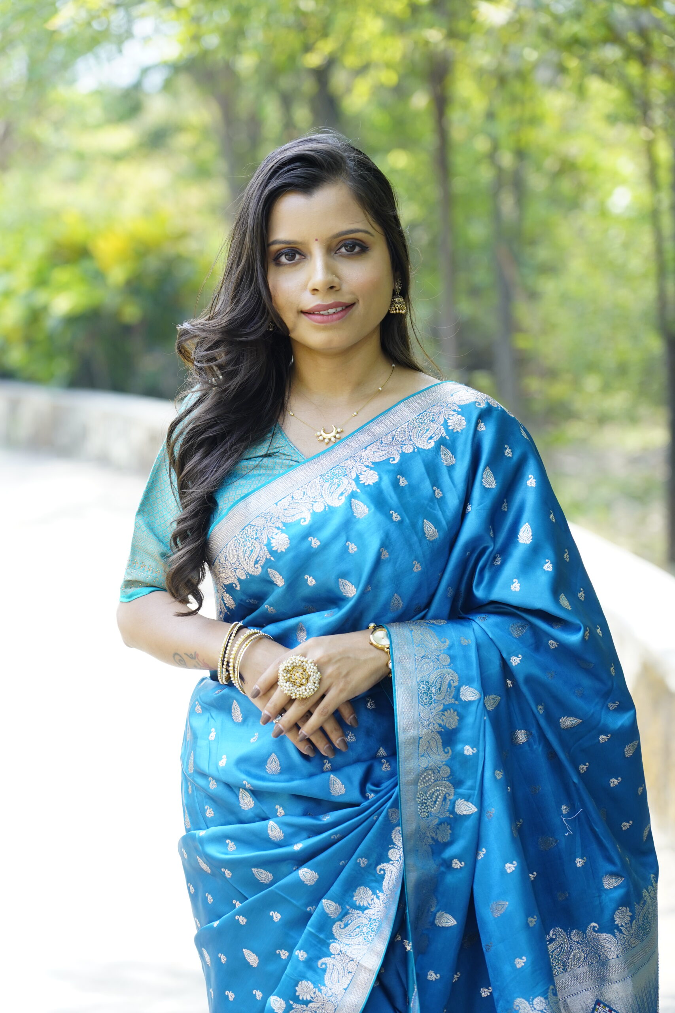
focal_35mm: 105
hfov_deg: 13.0
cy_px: 506
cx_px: 338
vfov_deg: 19.5
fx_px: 2952
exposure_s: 1/500
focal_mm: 105
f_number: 4
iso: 640
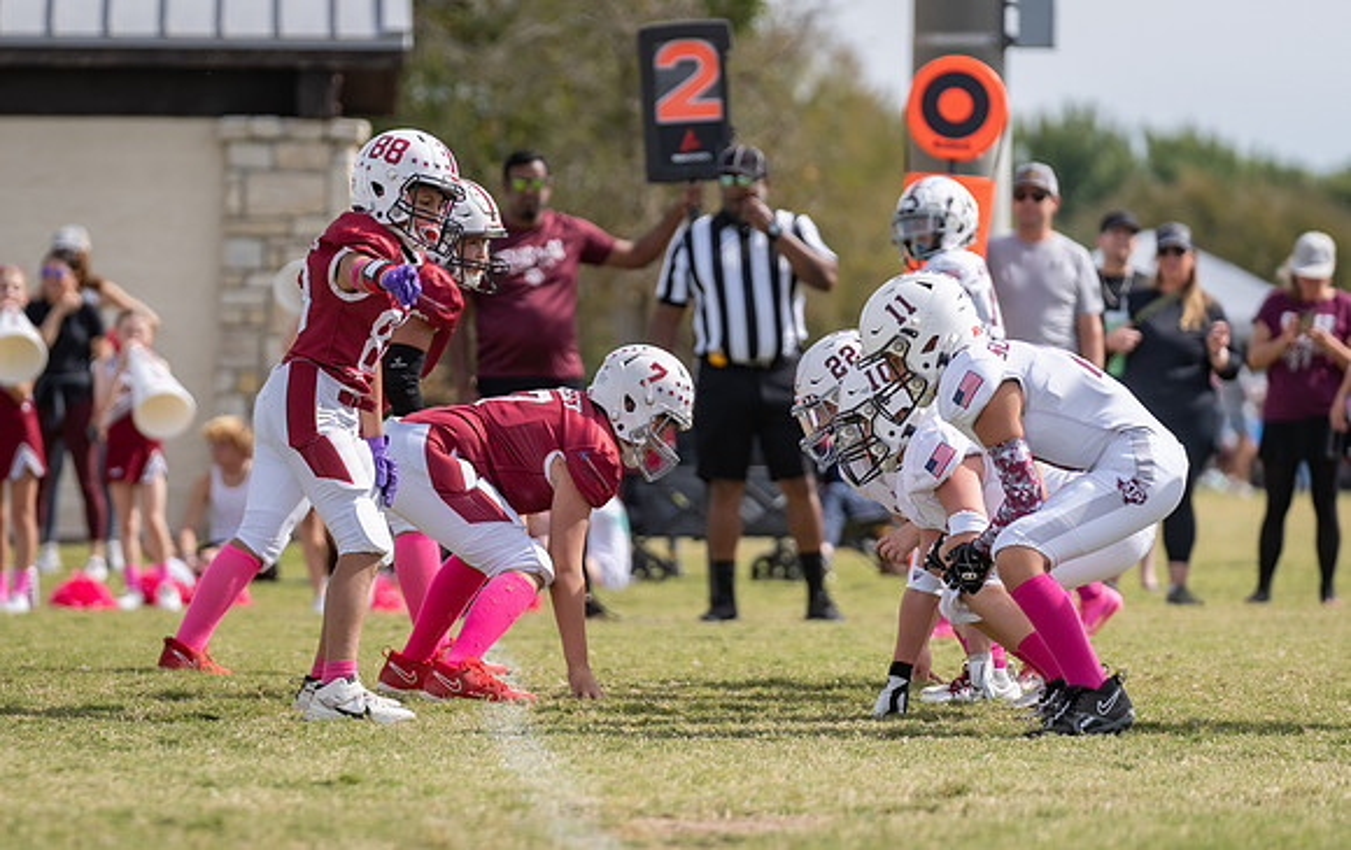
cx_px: 309
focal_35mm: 344
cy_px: 423
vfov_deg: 3.8
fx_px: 12686
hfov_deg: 6.1
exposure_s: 1/1600
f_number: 3.2
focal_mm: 200
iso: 100
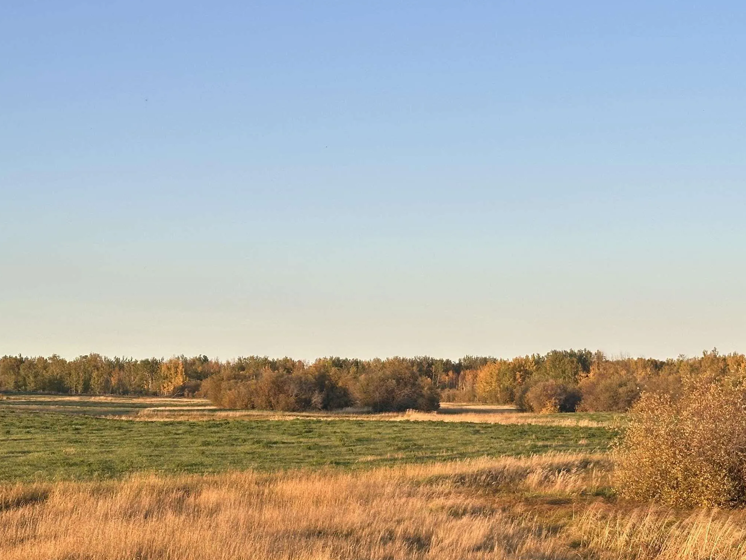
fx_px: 1573
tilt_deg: +2.0
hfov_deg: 26.6
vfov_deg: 20.1
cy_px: 366
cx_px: 474
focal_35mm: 73
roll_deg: +0.1
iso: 64
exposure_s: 1/1565
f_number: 1.78
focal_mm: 6.86
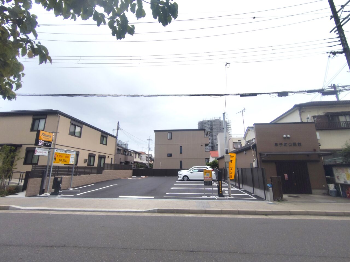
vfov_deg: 89.9
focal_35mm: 13
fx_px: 131
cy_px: 131
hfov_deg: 106.2
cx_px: 175
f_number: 2.2
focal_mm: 2.16
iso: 100
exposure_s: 1/640
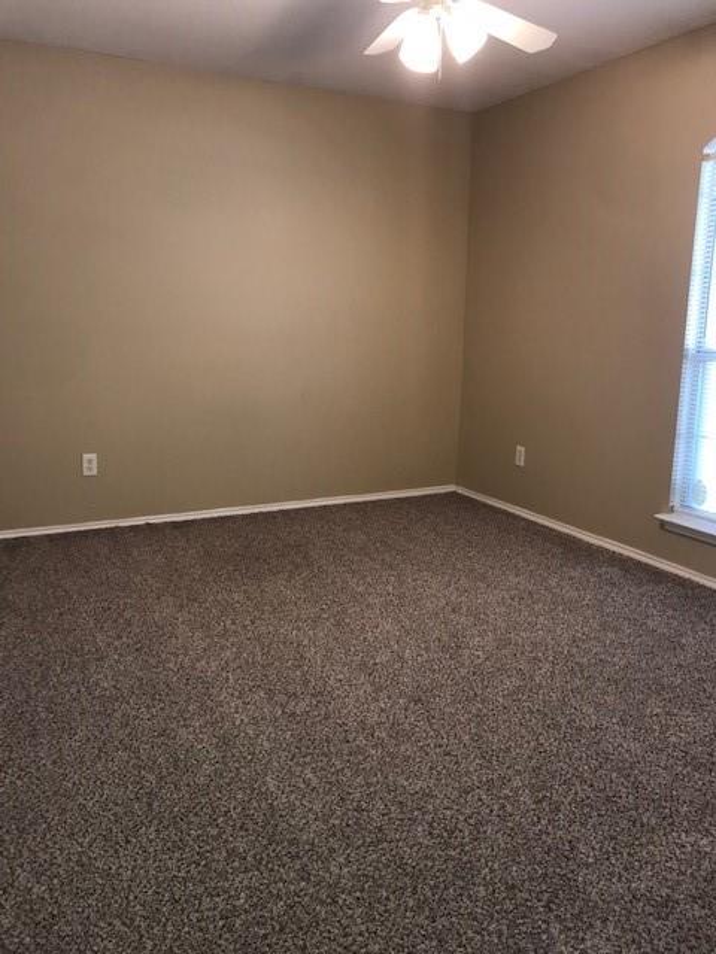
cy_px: 477
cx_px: 358
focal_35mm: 28
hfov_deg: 49.7
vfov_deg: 63.4
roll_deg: +0.1
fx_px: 772
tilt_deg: -10.5
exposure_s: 1/30
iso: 64
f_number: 1.8
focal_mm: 3.99
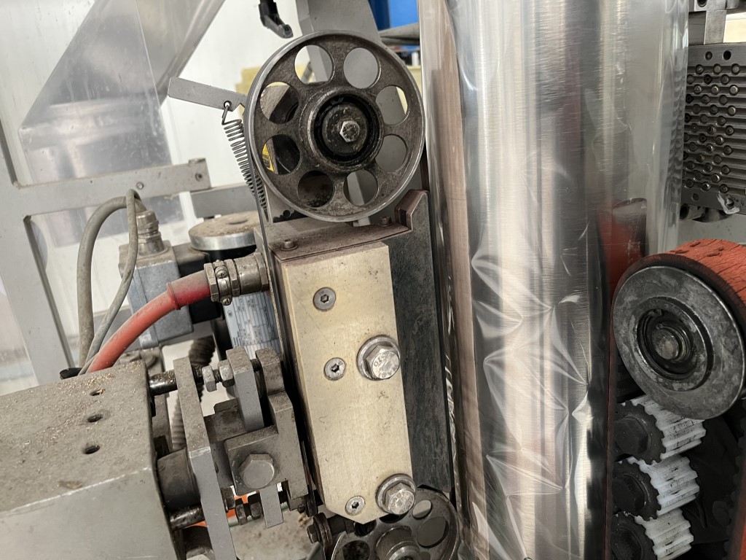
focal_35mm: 26
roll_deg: +6.9
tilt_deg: -20.1
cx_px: 373
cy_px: 280
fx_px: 560
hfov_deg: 67.3
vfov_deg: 53.1
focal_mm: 5.1
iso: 160
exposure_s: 1/50
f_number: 1.6
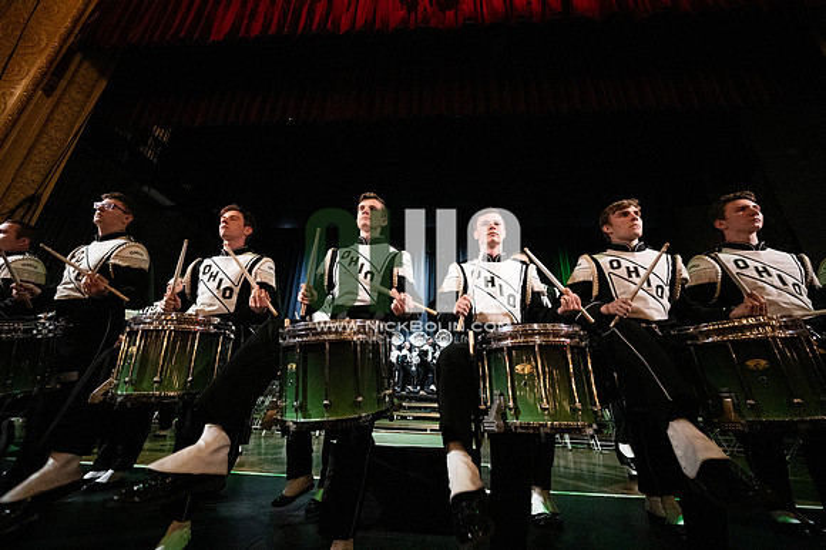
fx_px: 321
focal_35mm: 14
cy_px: 275
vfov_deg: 81.1
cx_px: 413
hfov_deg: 104.3
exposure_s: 1/400
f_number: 4
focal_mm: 14
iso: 32000
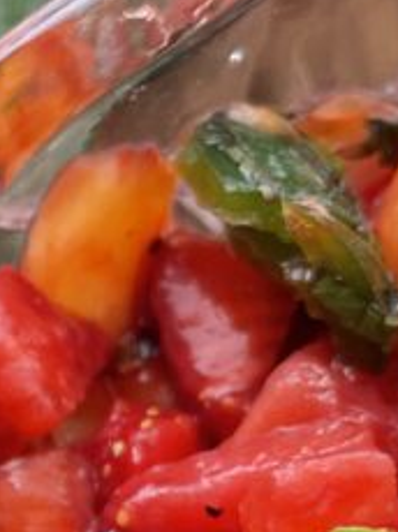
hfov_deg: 12.1
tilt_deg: -89.4
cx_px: -211
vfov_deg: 16.6
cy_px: 539
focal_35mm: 116
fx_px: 1782
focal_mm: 4.2
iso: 125
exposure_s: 1/117
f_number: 1.6
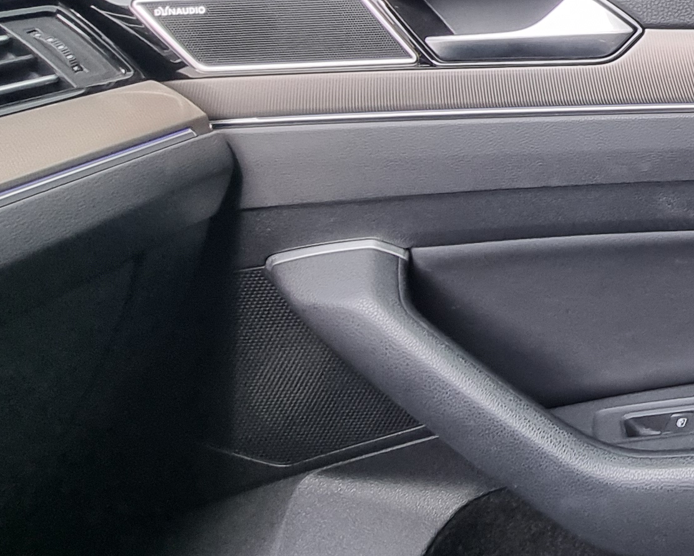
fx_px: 945
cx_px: 984
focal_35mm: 46
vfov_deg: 30.4
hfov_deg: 29.1
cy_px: -6
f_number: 2.2
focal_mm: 2.2
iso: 160
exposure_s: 1/60
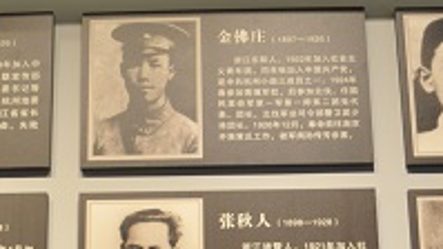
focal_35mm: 100
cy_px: 202
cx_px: 142
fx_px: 1170
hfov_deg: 21.4
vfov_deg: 12.1
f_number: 5
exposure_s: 1/25
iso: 640
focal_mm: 21
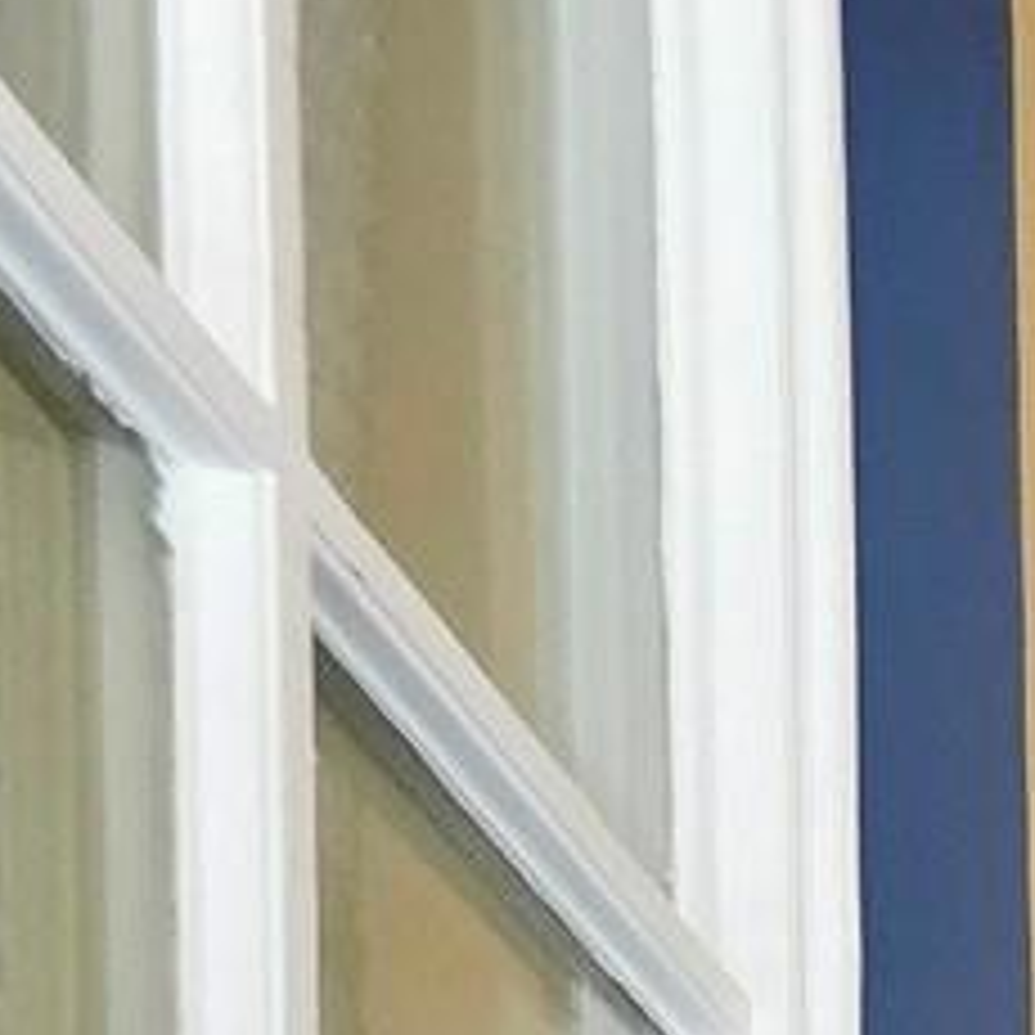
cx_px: 3200
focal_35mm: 80
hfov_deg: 11.1
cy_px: 2592
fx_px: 2706
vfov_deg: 13.9
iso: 200
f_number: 1.9
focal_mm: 2.2
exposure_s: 1/60.2
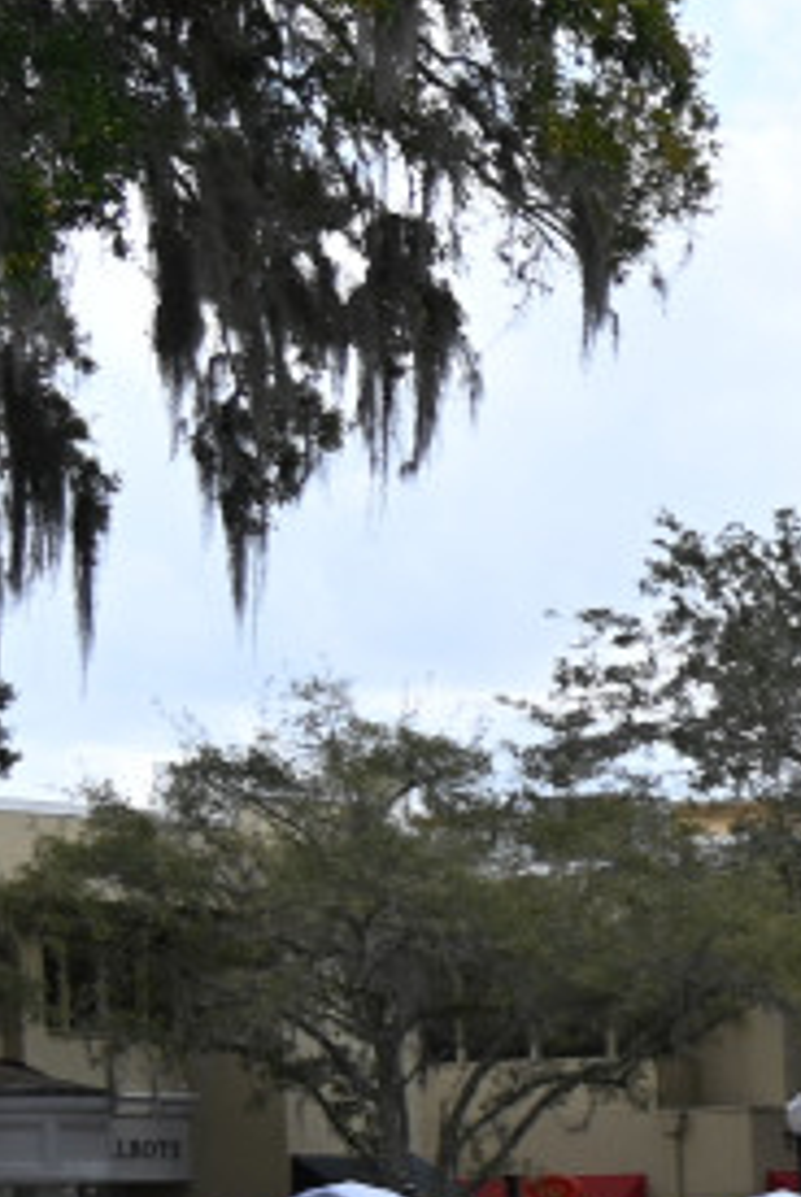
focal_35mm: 183
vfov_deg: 10.9
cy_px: 1576
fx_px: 6092
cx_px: 2185
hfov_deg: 6.9
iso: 100
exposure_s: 1/320
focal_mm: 35
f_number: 6.3
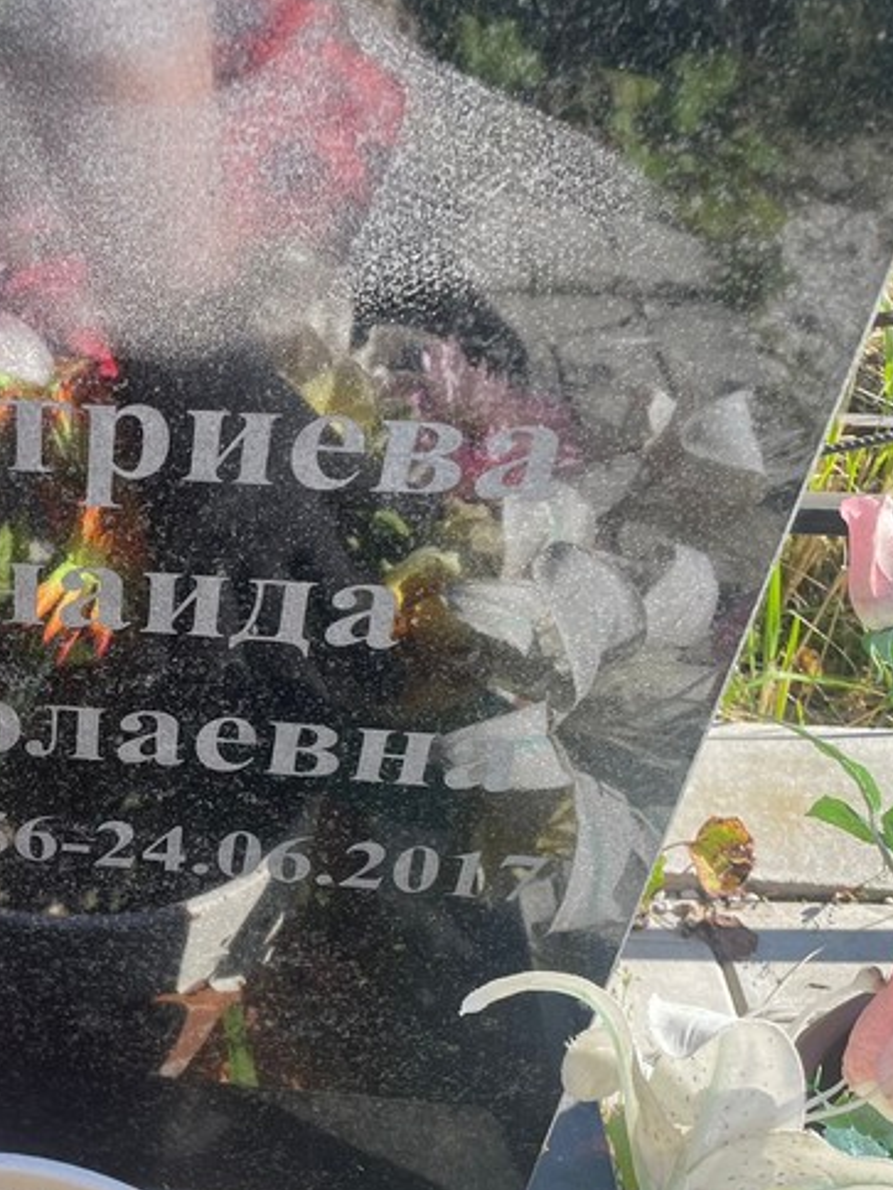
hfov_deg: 31.5
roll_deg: -0.3
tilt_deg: -33.1
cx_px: 39
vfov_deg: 43.8
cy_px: 647
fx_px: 1479
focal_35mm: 43
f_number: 1.6
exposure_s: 1/910
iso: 32
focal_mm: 4.2
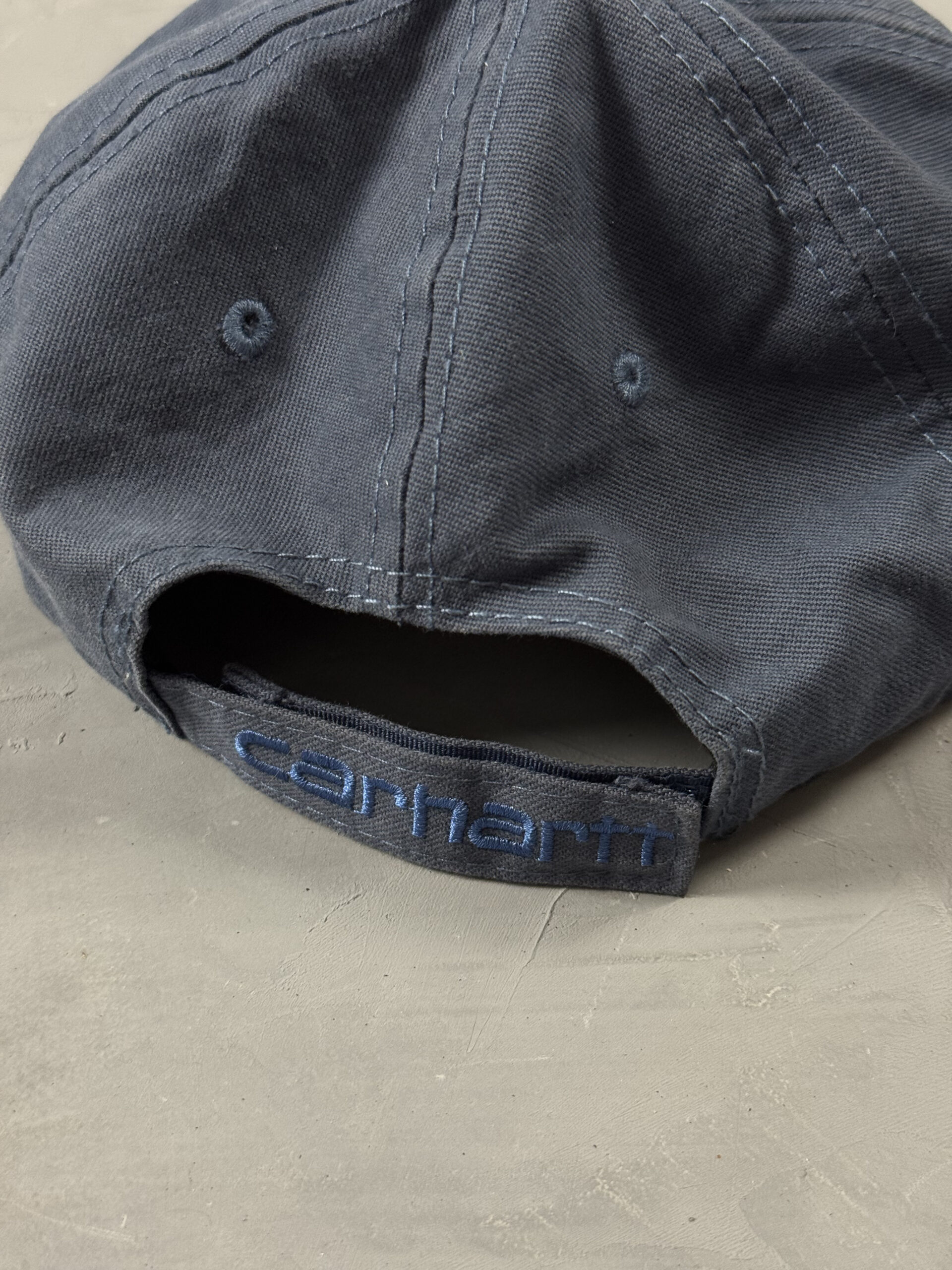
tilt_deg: -44.6
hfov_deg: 30.3
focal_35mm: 48
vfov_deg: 39.7
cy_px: 635
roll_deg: -0.6
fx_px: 1760
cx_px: 476
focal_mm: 6.76
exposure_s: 1/60
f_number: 1.78
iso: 160
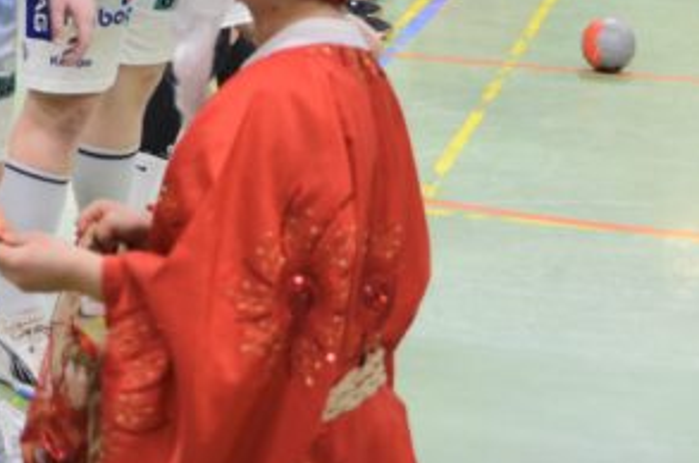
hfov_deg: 19.1
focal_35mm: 105
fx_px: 2034
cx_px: 43
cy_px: -193
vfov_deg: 12.4
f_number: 4
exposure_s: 1/60
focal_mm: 20
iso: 400
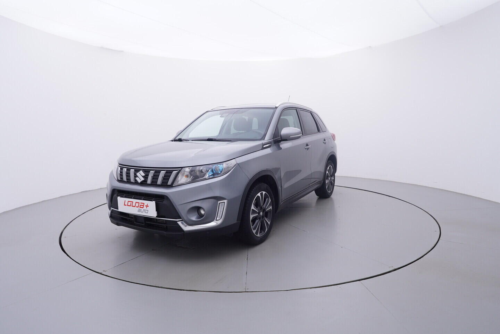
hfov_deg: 77.3
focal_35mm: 22
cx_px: 250
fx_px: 313
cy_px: 167
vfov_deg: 56.2
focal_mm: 15
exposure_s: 1/80
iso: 200
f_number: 5
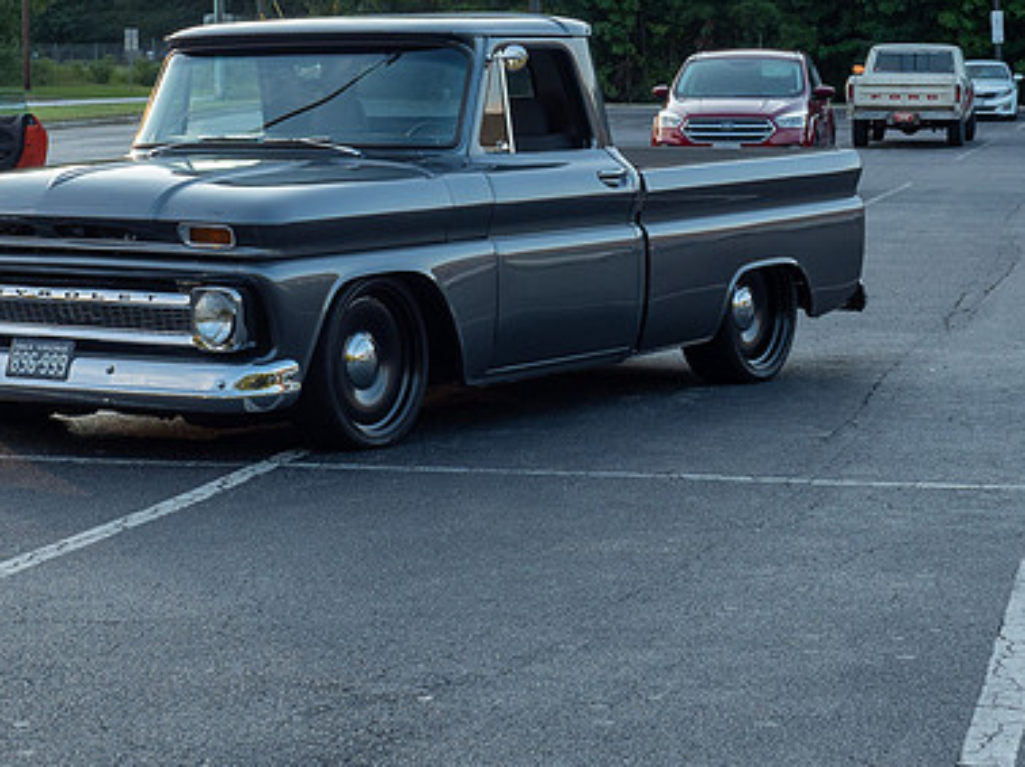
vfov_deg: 15.3
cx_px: 411
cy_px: 213
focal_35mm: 96
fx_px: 2841
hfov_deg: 20.4
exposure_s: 1/60
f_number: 8
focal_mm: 24
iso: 250
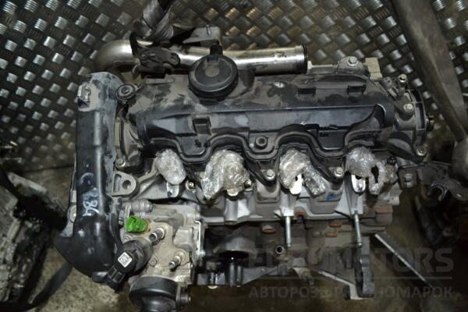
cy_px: 156
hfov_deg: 67.4
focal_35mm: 27
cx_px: 234
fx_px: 351
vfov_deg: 47.9
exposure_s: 1/60
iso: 720
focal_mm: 18
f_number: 3.5
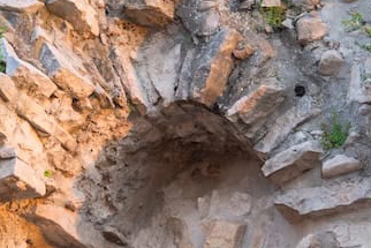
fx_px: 3495
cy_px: 151
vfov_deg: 4.1
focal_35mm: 339
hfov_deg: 6.1
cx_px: 275
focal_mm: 91
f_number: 5
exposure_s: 1/200
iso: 800
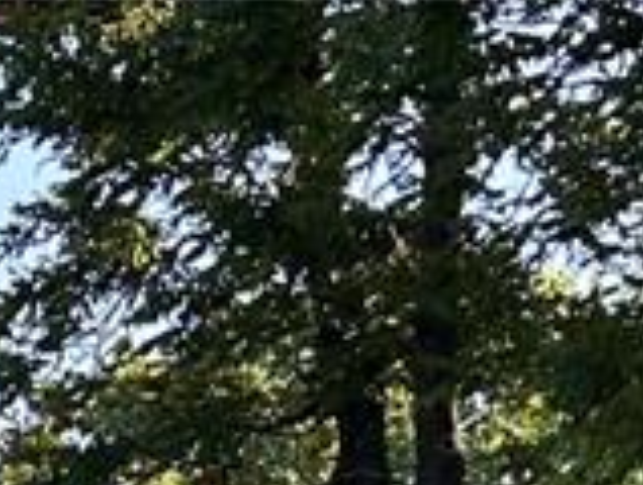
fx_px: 3109
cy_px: 1548
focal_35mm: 167
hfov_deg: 10.4
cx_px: -837
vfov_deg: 7.6
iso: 50
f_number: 1.5
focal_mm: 5.7
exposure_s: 1/552
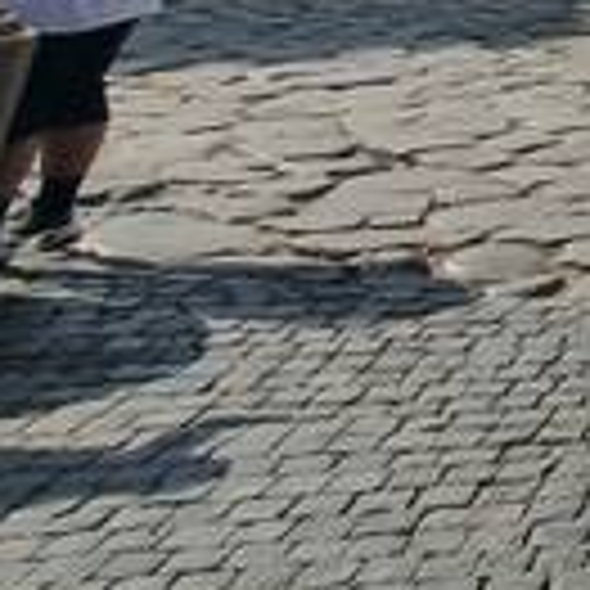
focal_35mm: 63
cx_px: 1437
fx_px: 1215
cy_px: -513
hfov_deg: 14.9
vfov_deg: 19.3
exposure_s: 1/2816
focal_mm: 2.2
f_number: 2.2
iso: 50
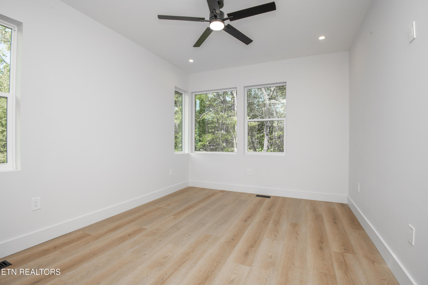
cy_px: 142
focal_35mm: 16
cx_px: 214
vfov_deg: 73.7
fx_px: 190
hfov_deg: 96.7
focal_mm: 16
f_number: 9
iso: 400
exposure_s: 1/250
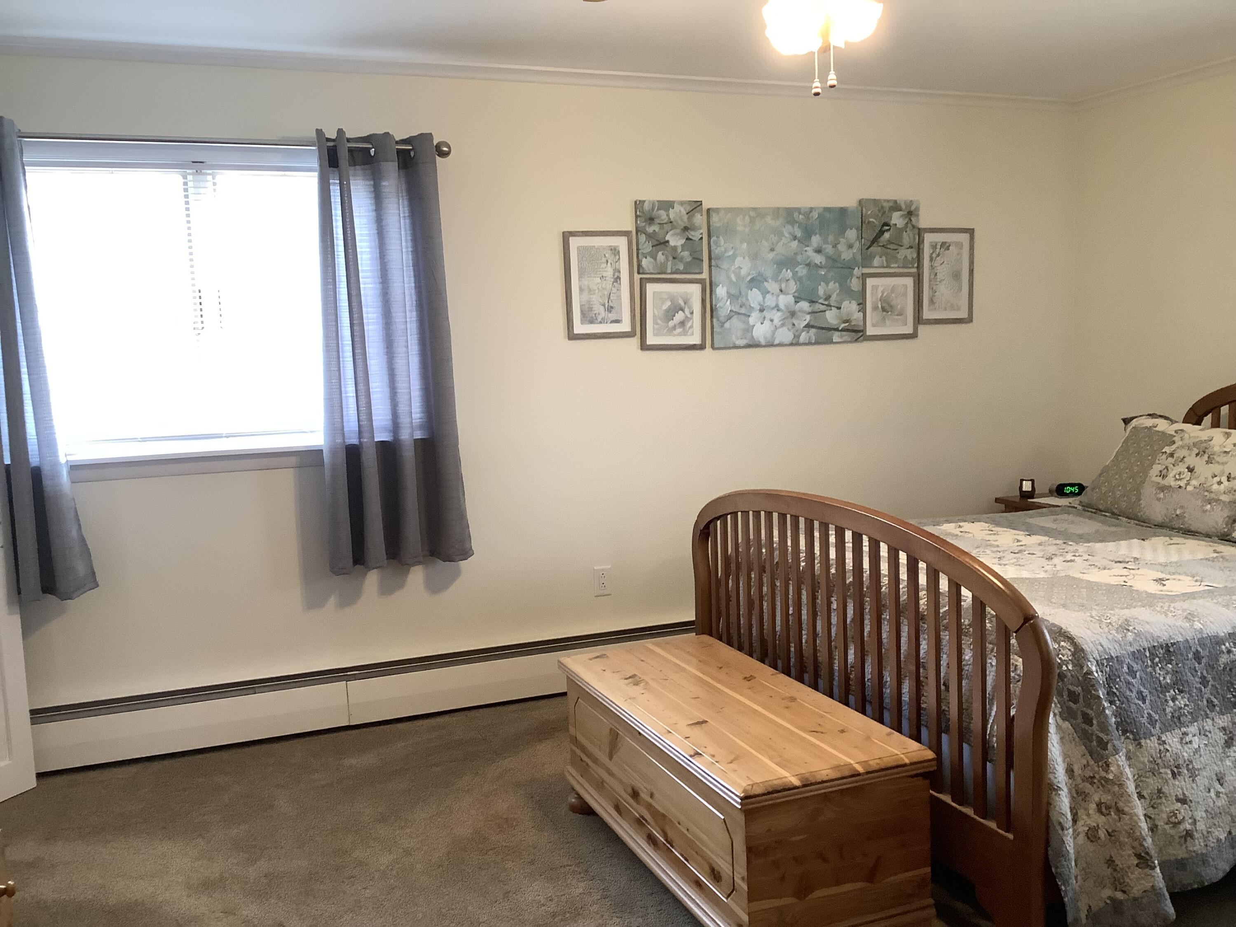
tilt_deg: -7.2
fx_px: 1107
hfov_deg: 58.4
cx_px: 618
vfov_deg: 45.4
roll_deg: +1.9
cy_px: 464
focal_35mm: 31
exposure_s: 1/60
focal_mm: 3.3
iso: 200
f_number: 2.4
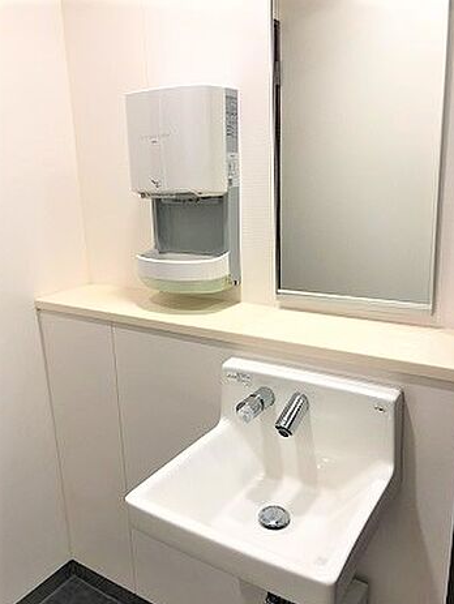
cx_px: 227
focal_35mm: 29
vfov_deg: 61.6
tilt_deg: -14.8
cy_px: 312
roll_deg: +2.7
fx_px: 506
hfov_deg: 48.3
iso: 32
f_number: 1.8
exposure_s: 1/20
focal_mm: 3.99
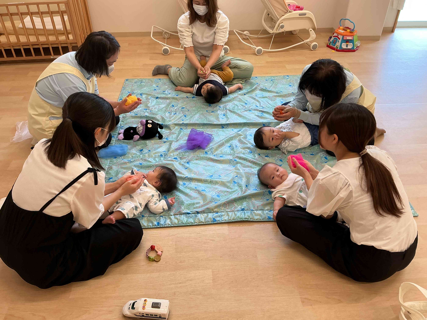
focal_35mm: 29
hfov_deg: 61.7
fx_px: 358
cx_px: 214
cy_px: 160
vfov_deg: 48.2
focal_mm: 3
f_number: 1.8
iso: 40
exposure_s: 1/100
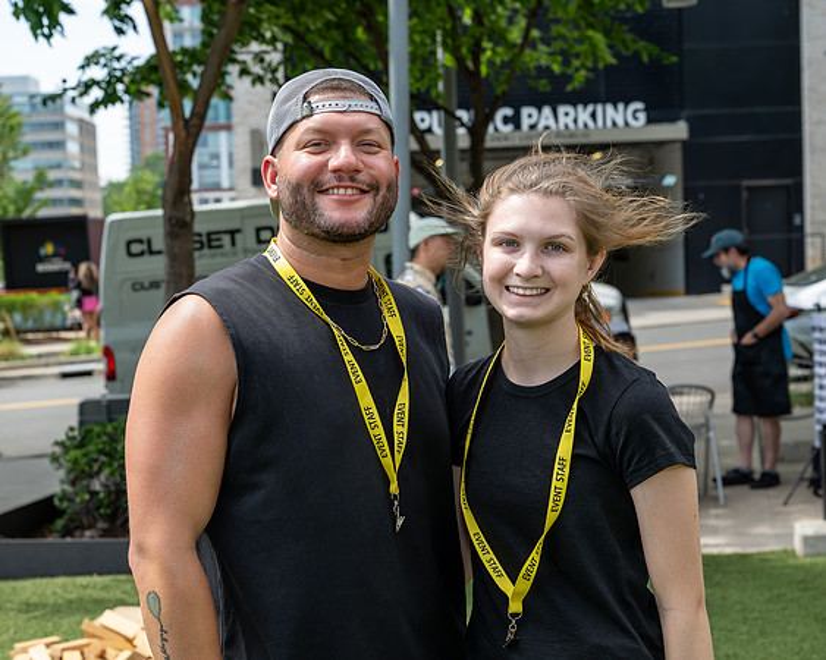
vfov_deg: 25.8
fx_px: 1441
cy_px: 314
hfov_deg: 31.9
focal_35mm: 59
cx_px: 339
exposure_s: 1/250
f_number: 5.6
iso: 110
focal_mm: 50
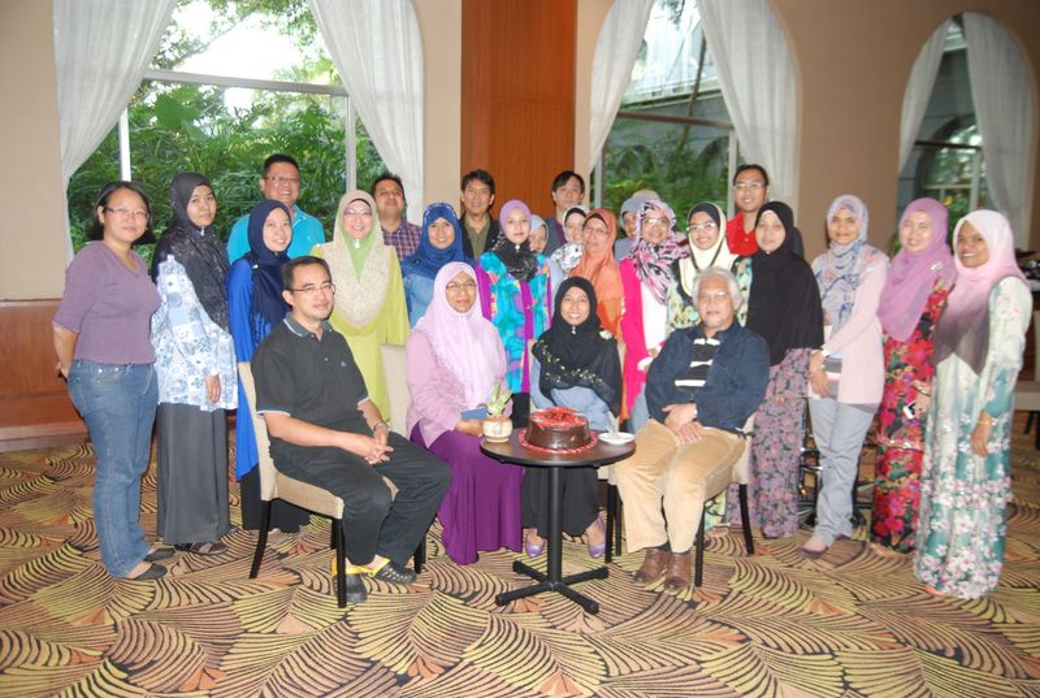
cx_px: 520
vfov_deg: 40.1
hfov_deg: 57.1
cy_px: 349
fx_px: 955
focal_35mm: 33
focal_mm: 22
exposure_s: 1/60
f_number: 4
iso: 400
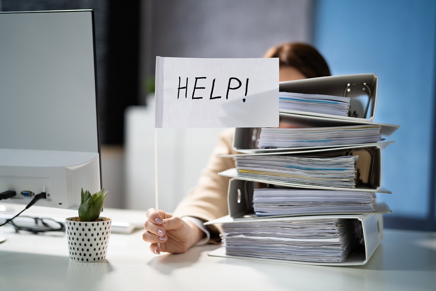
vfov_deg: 27.0
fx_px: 606
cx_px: 218
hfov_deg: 39.6
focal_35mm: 50
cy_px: 146
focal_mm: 50
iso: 250
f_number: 1.4
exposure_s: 1/160
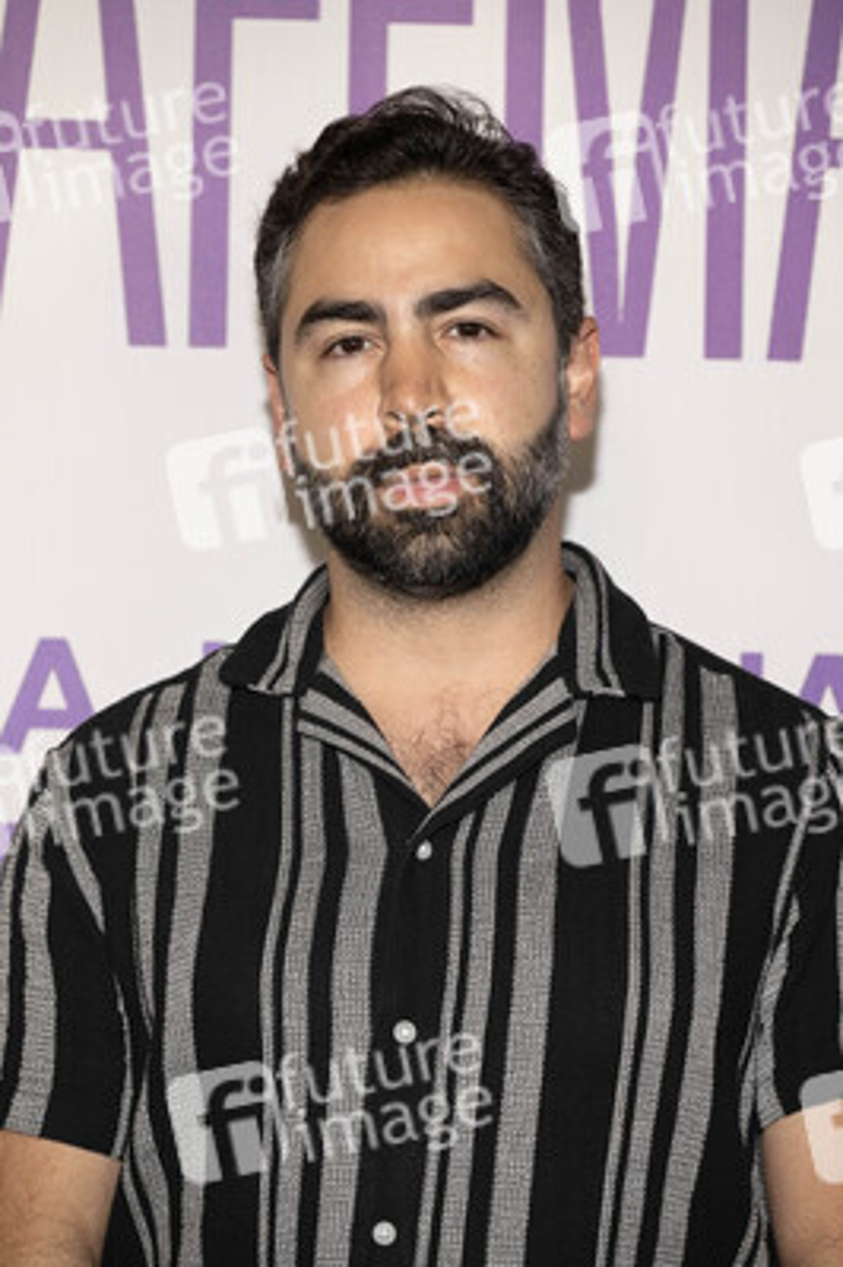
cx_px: 422
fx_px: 4222
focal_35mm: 120
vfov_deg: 17.1
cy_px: 634
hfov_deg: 11.4
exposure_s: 1/200
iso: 800
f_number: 6.3
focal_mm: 120
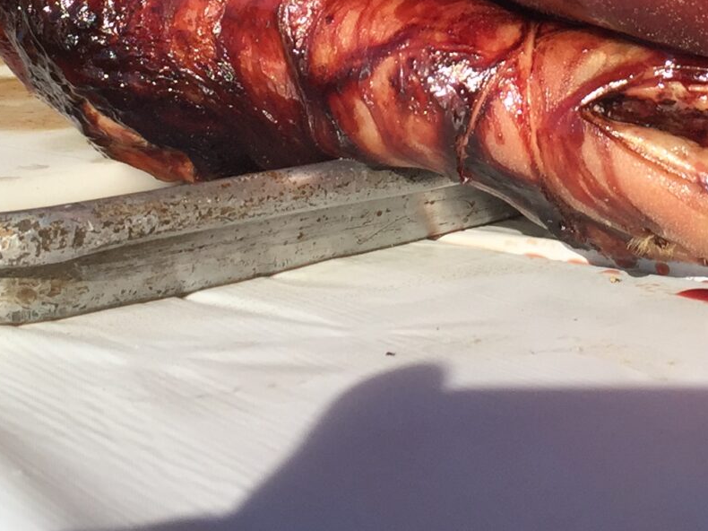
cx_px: 453
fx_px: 1922
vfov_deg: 14.6
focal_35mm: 94
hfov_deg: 20.8
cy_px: -287
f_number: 2.2
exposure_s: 1/1980
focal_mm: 4.15
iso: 32
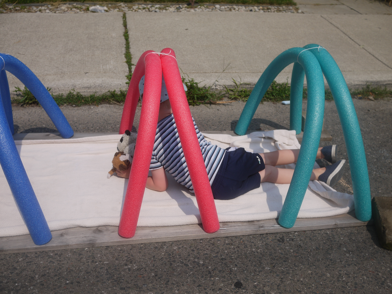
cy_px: 147
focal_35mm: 40
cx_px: 196
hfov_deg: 46.8
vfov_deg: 36.0
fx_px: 453
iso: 100
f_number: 4
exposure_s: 1/3200
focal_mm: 20
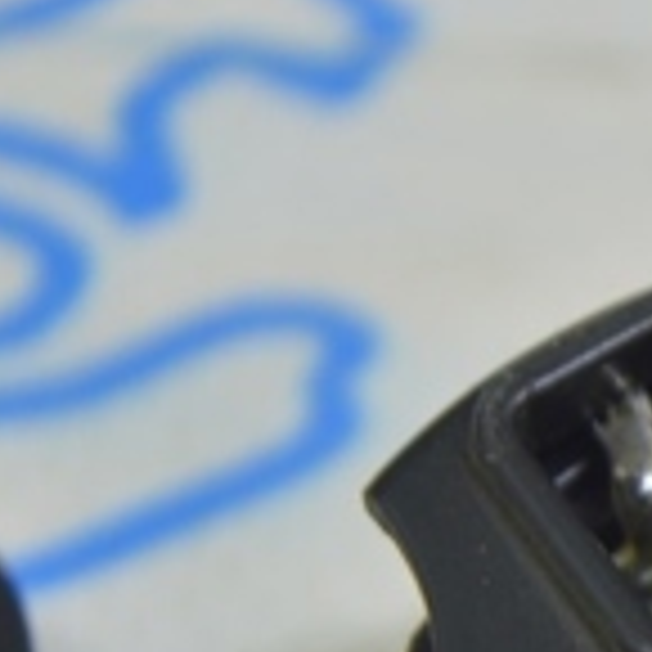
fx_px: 6603
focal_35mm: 310
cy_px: 722
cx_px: 1160
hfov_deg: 5.6
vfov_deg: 5.6
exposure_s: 1/20
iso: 400
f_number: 5.6
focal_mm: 55
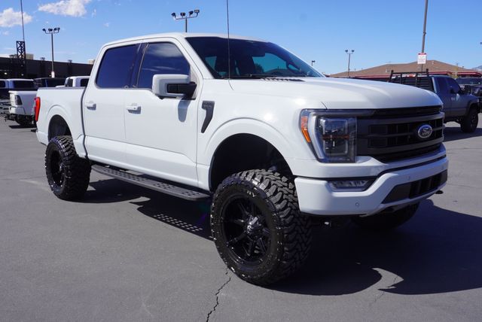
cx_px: 241
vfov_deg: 41.8
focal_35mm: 32
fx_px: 422
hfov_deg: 59.4
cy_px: 161
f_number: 10
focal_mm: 21
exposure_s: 1/160
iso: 100
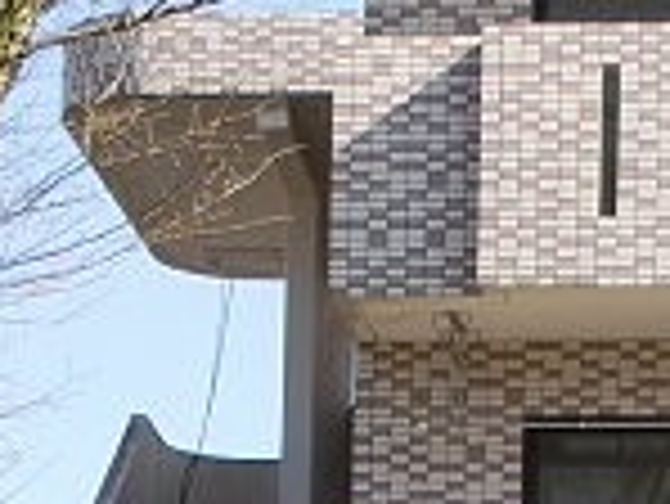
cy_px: 1503
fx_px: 6160
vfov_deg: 4.5
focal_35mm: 318
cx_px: 468
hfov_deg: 6.2
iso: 80
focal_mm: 9.3
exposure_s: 1/250
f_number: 4.7
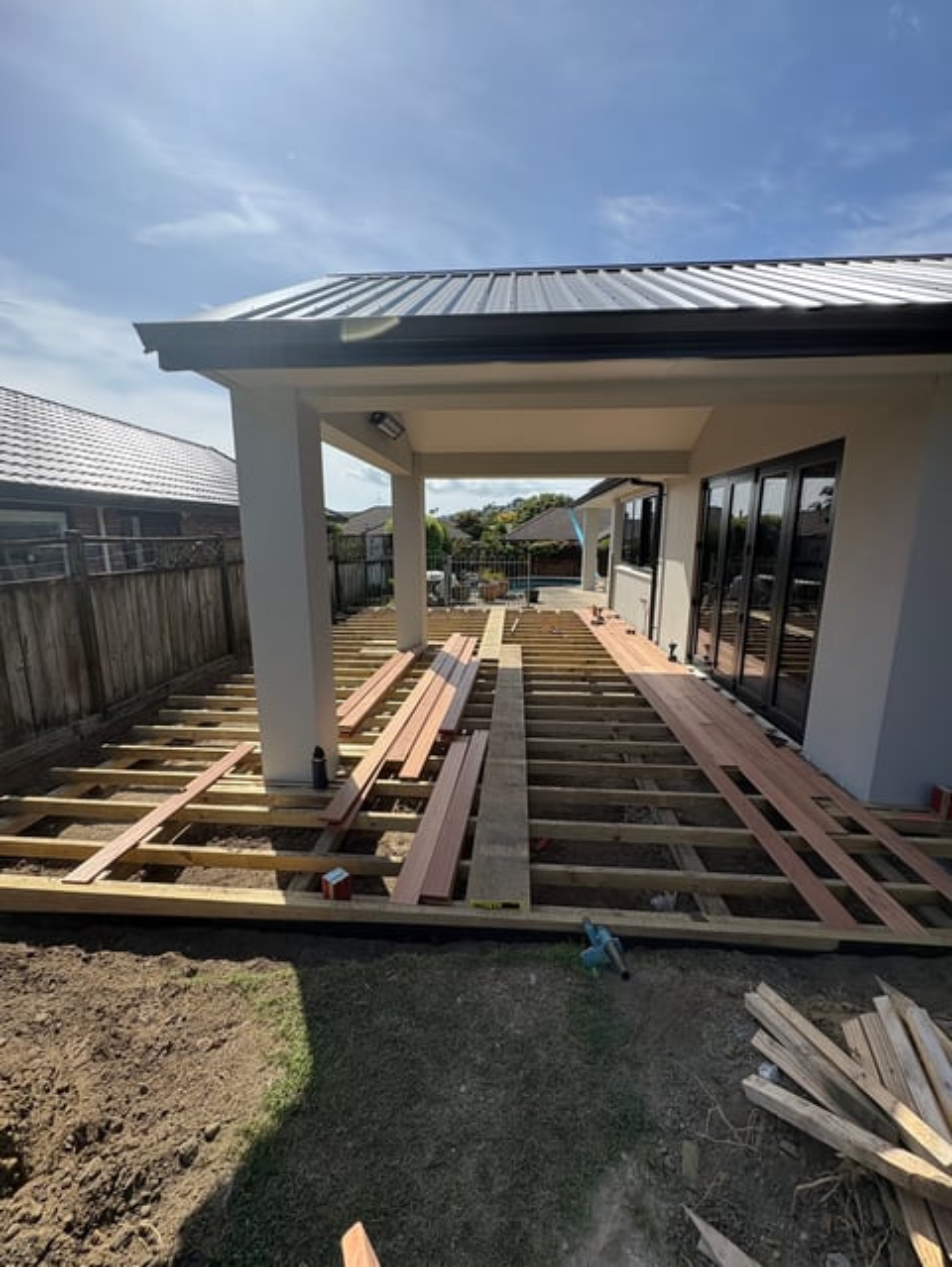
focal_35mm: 14
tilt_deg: -9.5
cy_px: 634
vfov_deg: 102.0
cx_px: 476
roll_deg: +0.4
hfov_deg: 85.7
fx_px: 513
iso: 64
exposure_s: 1/1927
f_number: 2.2
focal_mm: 2.22
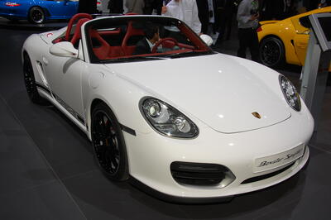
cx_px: 166
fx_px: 344
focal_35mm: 38
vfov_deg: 35.4
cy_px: 110
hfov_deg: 51.3
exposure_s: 1/200
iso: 200
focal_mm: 25
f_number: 7.1
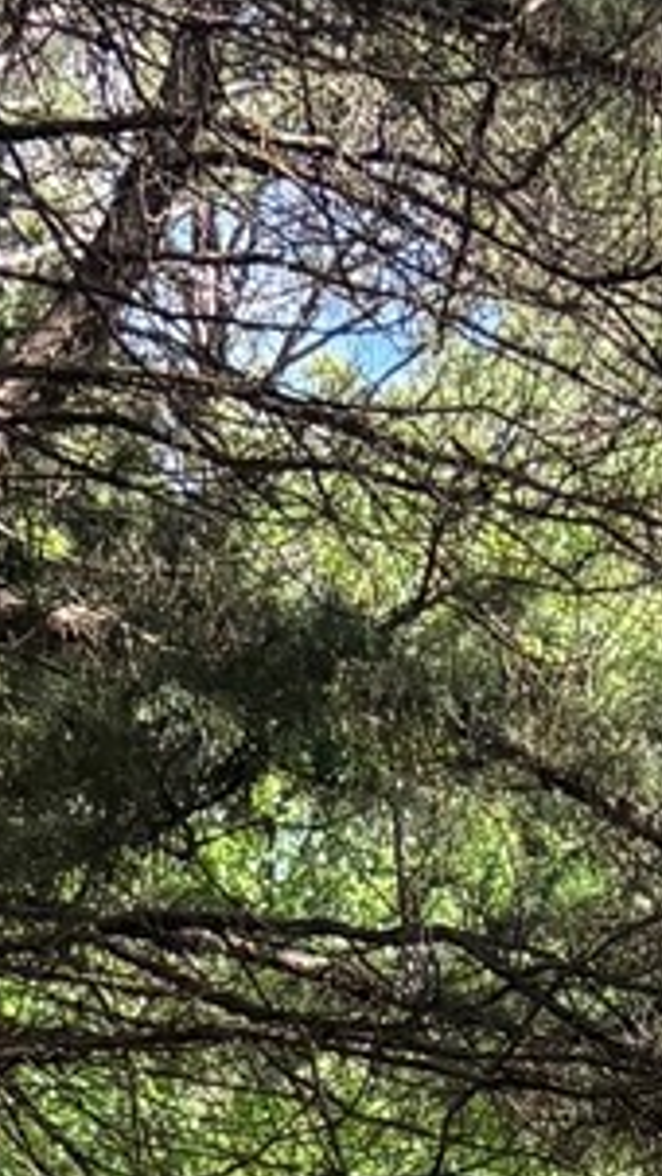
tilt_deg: -8.3
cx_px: 1246
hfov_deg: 6.2
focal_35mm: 192
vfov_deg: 9.2
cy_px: 3372
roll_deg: +1.1
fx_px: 5988
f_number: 1.6
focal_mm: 5.96
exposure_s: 1/623
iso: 64
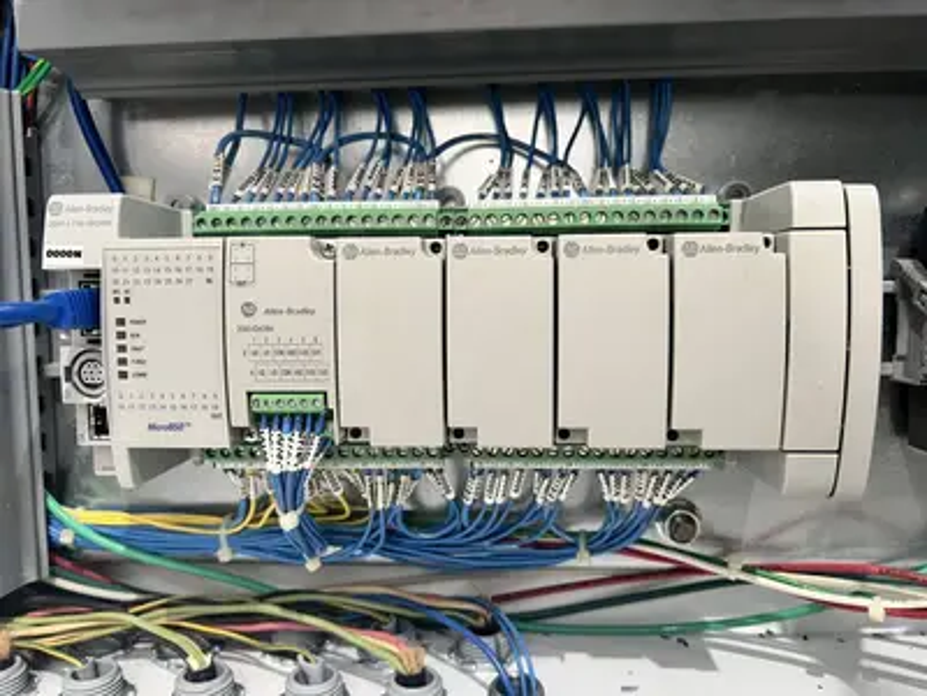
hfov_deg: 67.3
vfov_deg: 53.1
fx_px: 696
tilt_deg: -6.2
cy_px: 348
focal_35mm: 26
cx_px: 464
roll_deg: -0.2
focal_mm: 5.7
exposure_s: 1/72
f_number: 1.5
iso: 125
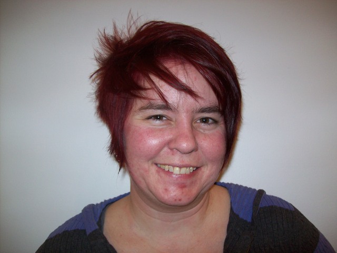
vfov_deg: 39.7
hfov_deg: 51.4
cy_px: 126
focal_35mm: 36
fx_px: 350
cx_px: 168
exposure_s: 1/64
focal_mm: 6
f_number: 2.7
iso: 80
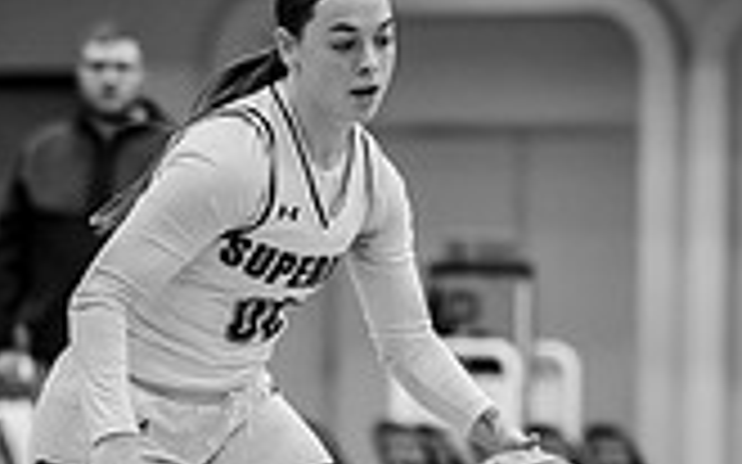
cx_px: 310
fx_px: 11058
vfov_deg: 2.4
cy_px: 399
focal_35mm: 547
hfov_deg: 3.8
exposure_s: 1/640
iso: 1600
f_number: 2.8
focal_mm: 150
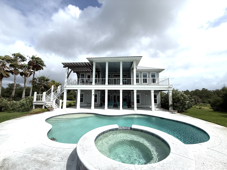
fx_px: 92
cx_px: 114
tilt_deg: +8.9
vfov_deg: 85.7
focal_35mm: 14
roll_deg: -0.3
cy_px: 85
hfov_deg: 102.1
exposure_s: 1/4762
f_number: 2.2
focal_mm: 2.22
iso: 50
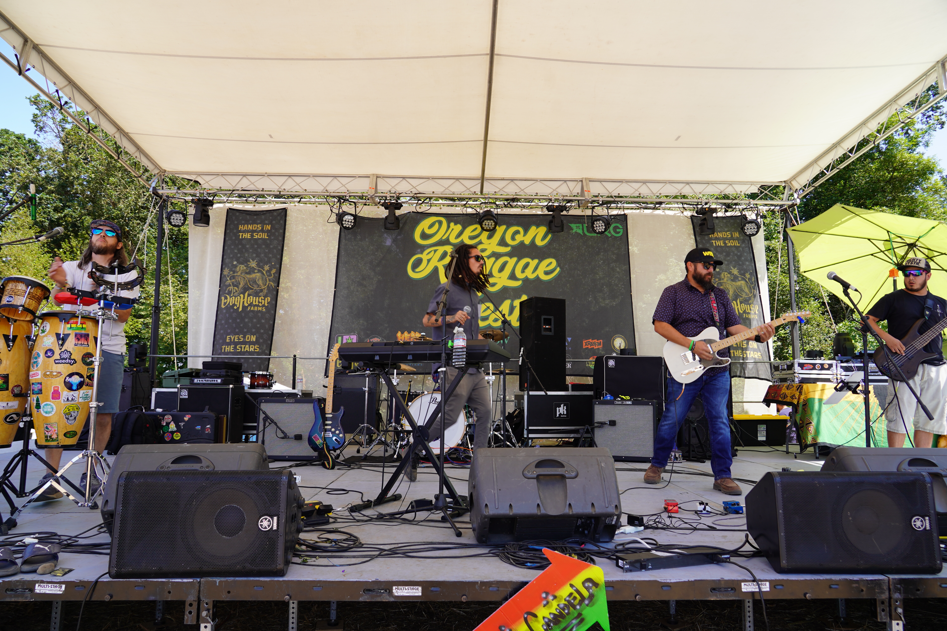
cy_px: 316
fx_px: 631
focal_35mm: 24
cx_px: 474
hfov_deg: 73.7
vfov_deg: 53.1
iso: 100
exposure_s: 1/100
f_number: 7.1
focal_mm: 24
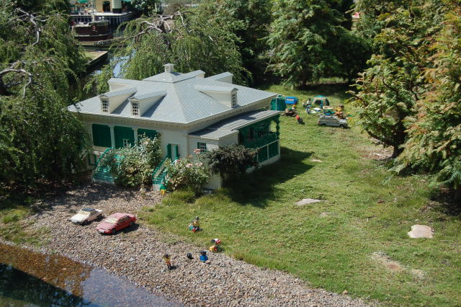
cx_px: 230
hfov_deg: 31.9
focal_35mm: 63
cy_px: 154
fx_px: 806
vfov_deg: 21.5
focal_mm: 42
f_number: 6.3
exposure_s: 1/160
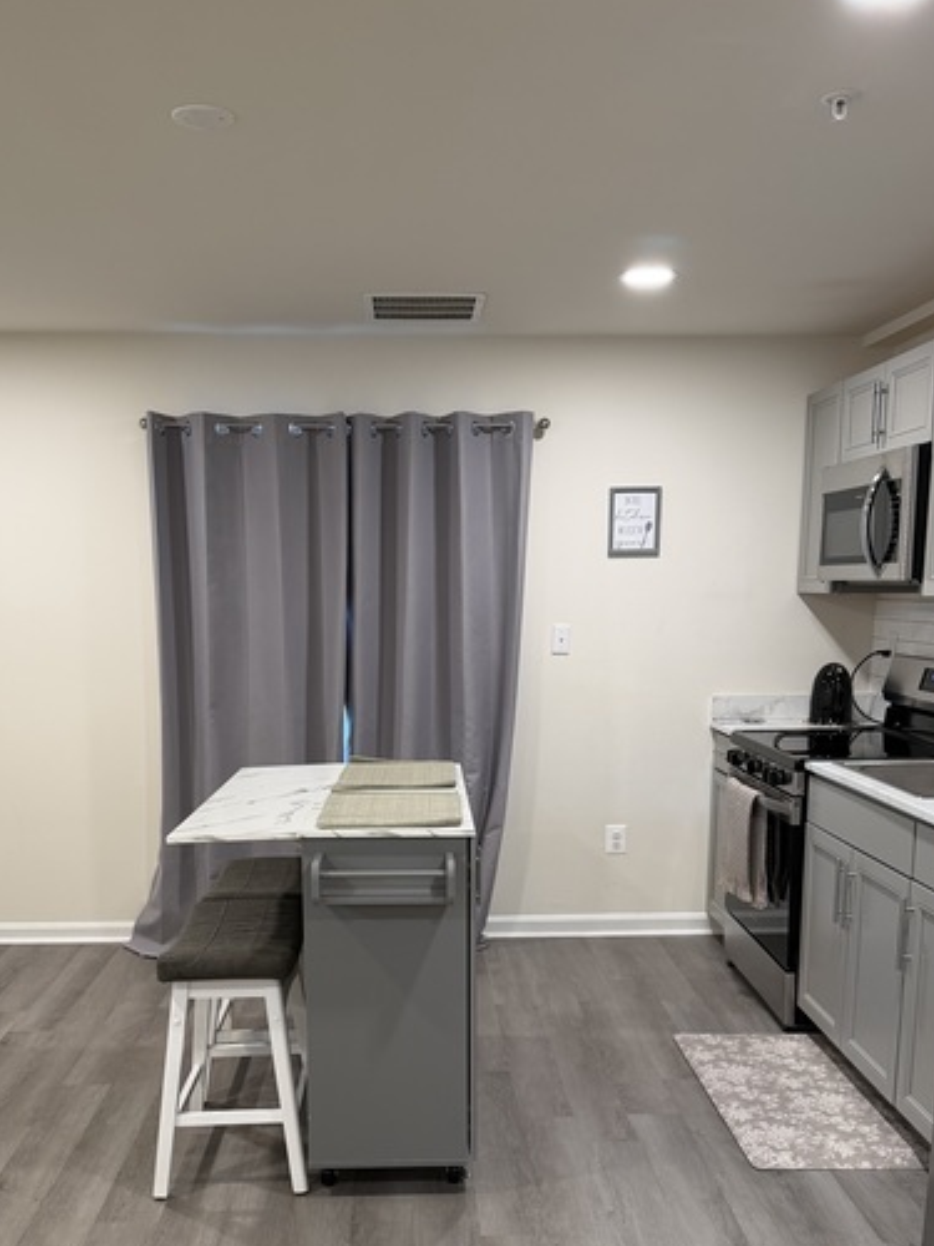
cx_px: 438
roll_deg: -0.4
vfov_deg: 55.8
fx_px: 1151
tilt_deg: -10.0
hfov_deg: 44.1
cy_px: 819
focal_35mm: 32
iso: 160
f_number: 1.78
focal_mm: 6.76
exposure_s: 1/60
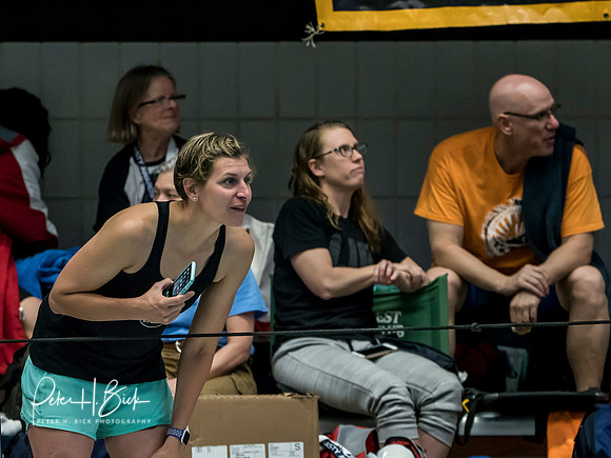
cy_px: 259
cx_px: 224
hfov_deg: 3.7
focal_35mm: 542
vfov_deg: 2.7
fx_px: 9559
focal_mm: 200
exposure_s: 1/1000
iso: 3200
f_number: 2.8
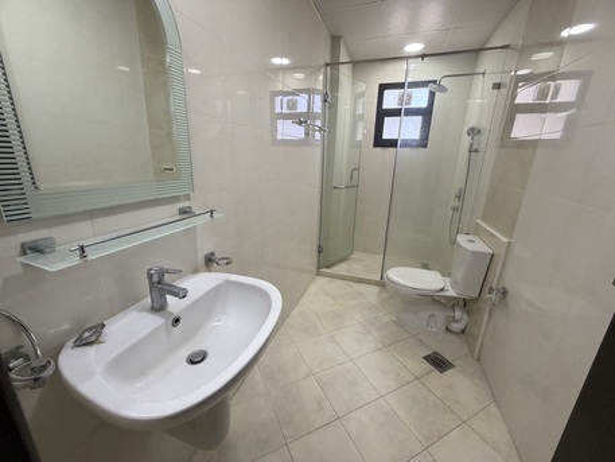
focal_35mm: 14
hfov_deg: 102.0
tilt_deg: -15.9
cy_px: 231
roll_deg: -1.1
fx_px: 249
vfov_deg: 85.7
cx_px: 308
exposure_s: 1/100
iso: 250
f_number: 2.2
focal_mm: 2.22
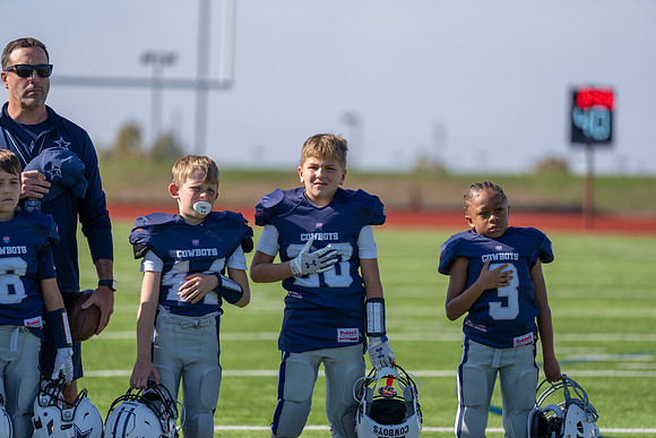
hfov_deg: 10.3
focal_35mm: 200
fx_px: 3645
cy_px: 219
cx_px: 328
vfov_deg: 6.9
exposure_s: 1/1600
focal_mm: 200
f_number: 2.8
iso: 100
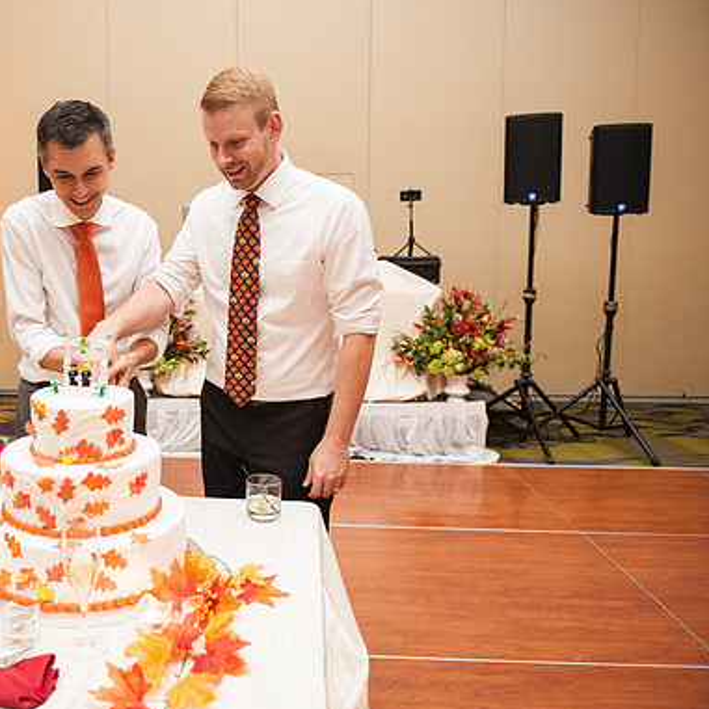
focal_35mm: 32
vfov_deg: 51.1
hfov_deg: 49.5
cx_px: 198
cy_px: 342
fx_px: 742
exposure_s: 1/60
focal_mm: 24
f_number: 2.8
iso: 1000
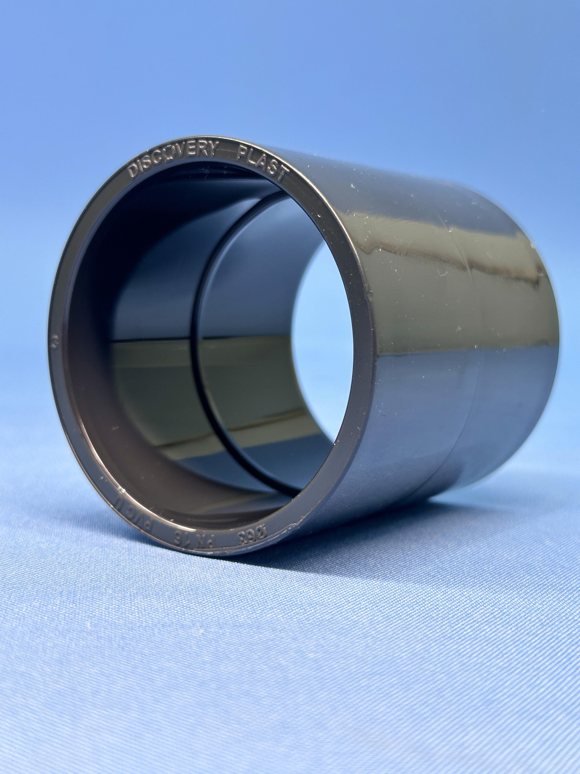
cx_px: 290
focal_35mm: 48
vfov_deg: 39.7
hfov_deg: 30.3
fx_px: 1072
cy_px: 387
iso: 64
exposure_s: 1/100
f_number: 1.78
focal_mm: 6.86
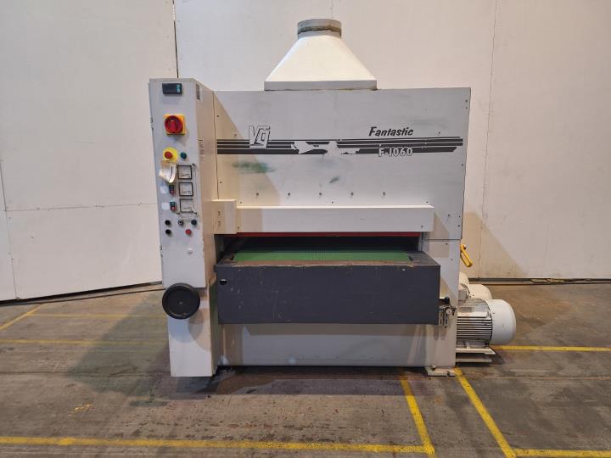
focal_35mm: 23
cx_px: 306
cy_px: 229
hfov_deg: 73.9
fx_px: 406
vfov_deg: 58.9
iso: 200
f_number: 1.8
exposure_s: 1/50
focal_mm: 5.54
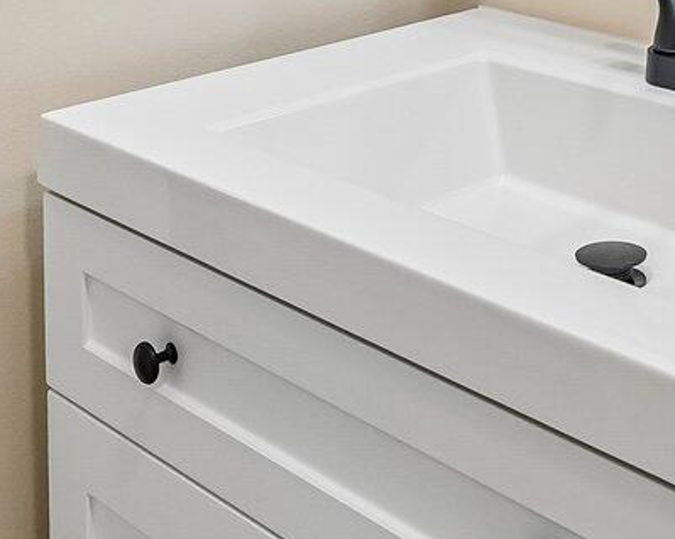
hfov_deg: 23.1
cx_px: 661
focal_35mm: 79
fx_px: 1586
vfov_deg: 16.9
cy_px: -349
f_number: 8
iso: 250
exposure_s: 1/30
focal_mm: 16.5
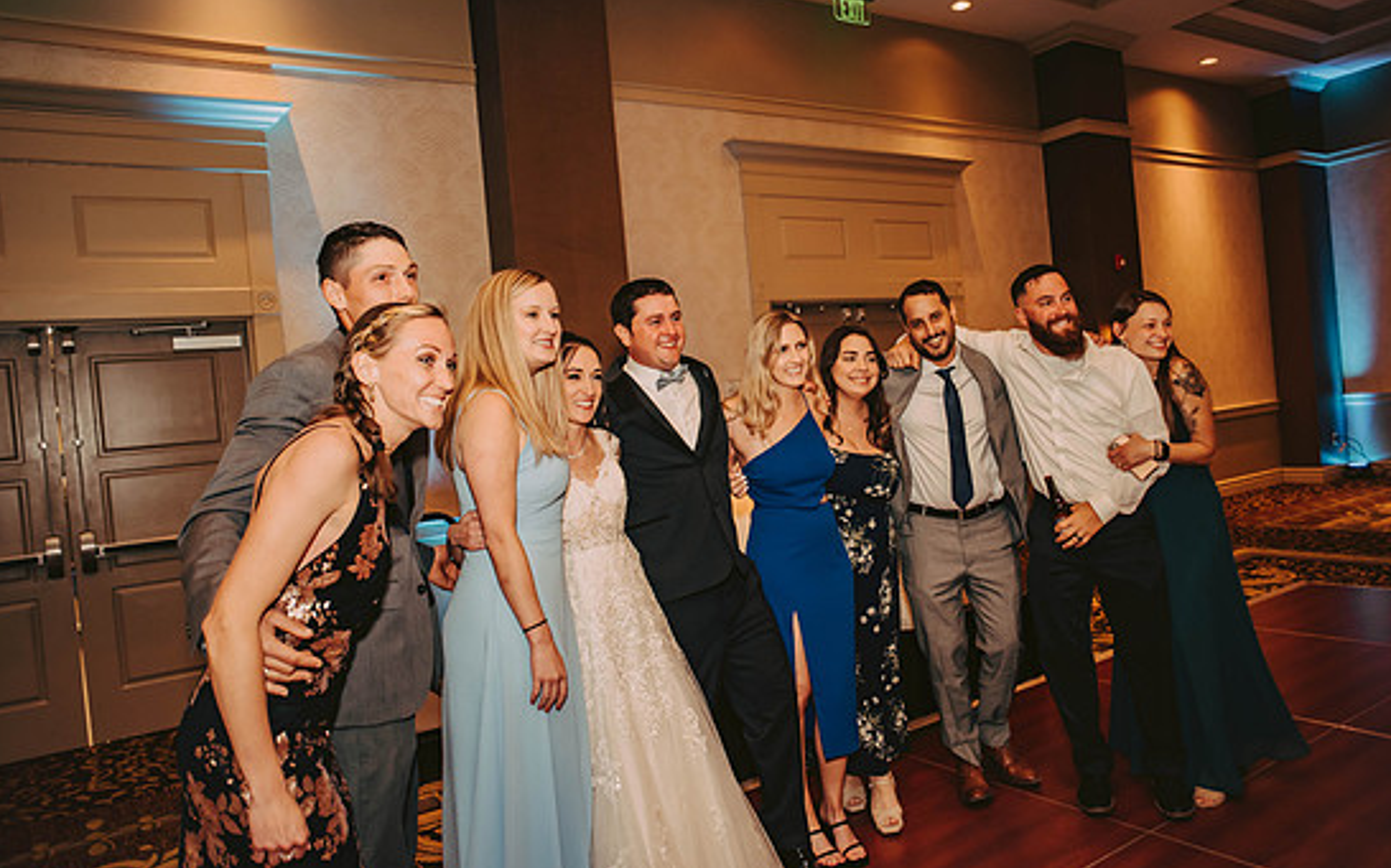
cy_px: 421
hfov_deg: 70.4
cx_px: 729
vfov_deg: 47.6
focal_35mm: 26
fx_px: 985
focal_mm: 24
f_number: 2.8
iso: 800
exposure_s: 1/125
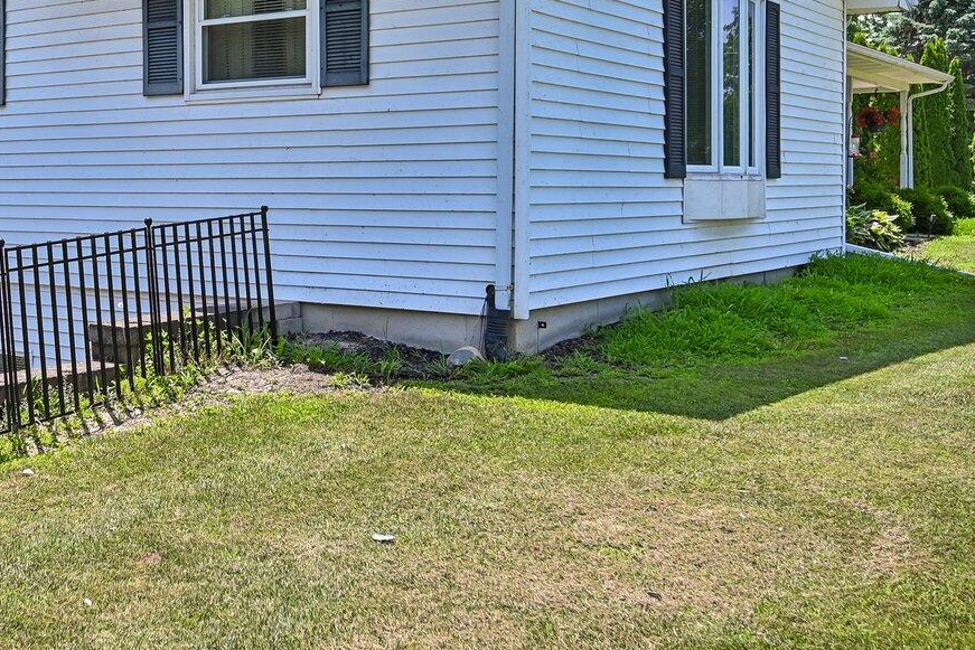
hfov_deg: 39.2
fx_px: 1273
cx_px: 114
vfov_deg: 28.4
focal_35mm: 47
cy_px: 193
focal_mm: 20
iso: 400
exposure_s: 1/1500
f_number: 4
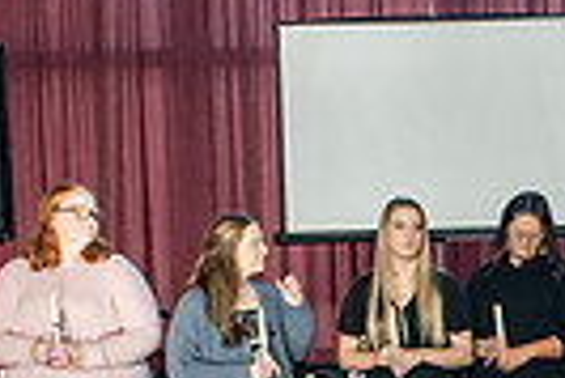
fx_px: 1775
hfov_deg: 16.4
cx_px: 854
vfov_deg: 12.0
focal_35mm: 113
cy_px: 389
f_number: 5
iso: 1250
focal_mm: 26
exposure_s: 1/200
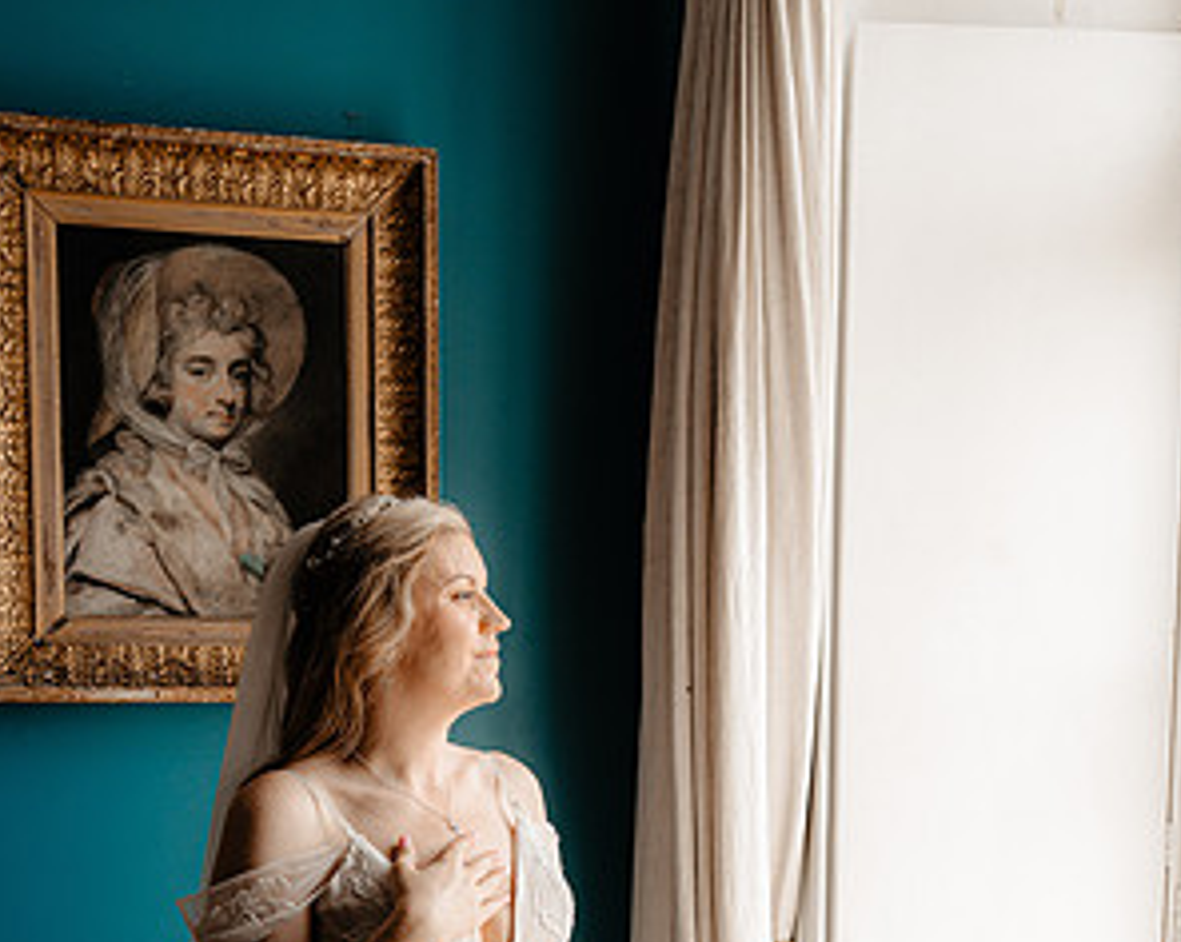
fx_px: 1745
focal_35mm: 50
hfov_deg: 37.4
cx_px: 594
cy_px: 846
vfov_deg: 29.0
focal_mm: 35
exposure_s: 1/160
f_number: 5
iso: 250
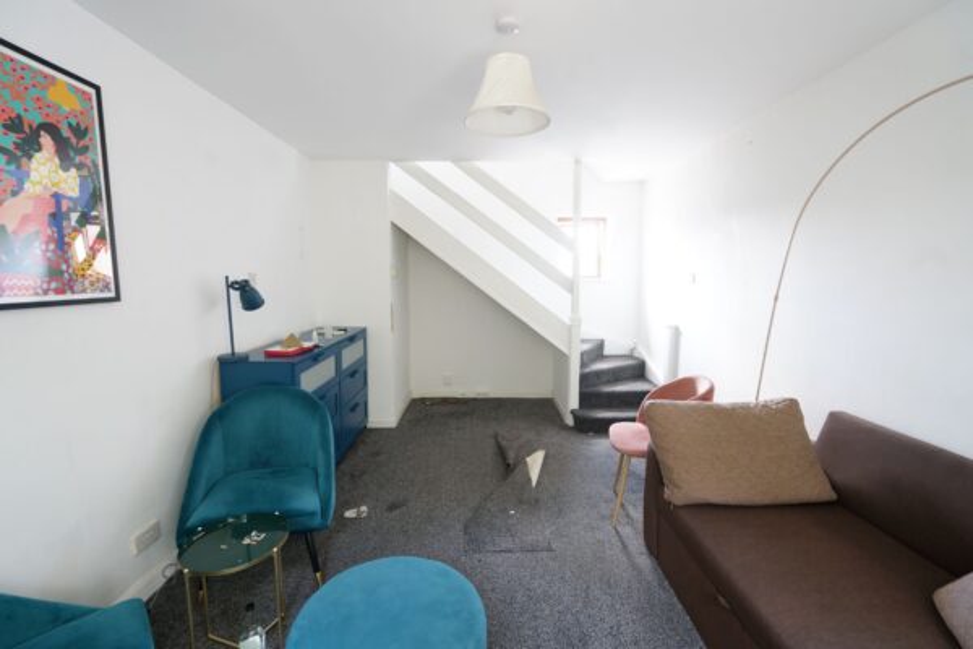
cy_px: 324
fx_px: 432
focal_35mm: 16
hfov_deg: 96.7
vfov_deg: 73.7
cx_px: 486
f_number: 5
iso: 500
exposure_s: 1/8
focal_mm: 16
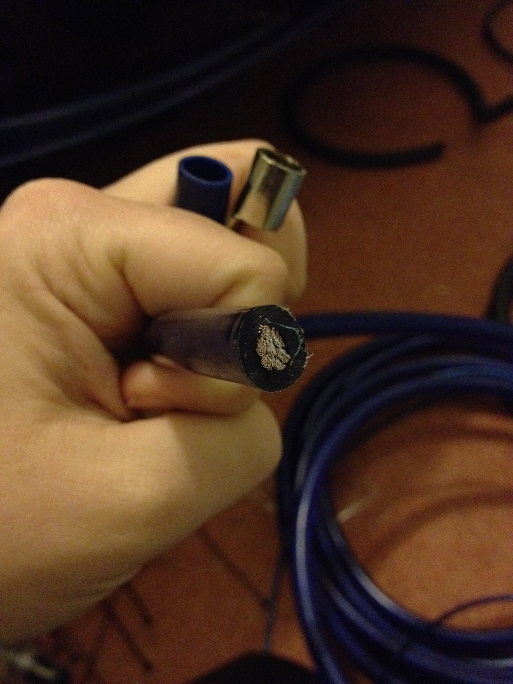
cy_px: 342
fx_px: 692
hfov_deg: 40.7
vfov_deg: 52.6
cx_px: 256
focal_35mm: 35
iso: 800
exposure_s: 1/15
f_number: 2.4
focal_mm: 4.28
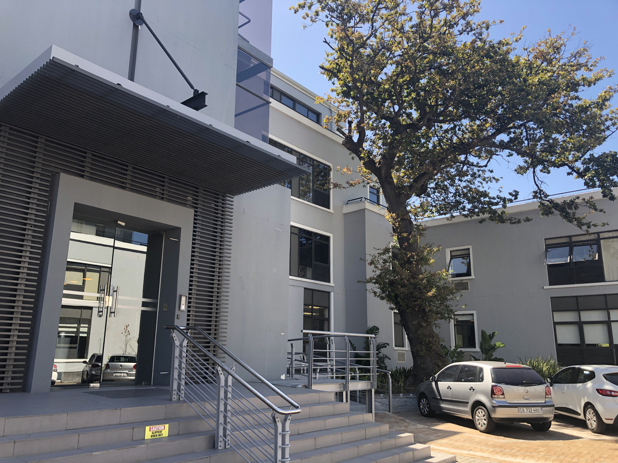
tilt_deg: +13.4
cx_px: 309
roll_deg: -0.3
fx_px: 500
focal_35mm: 28
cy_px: 232
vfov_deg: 49.7
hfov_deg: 63.4
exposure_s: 1/326
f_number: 1.8
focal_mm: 3.99
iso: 20
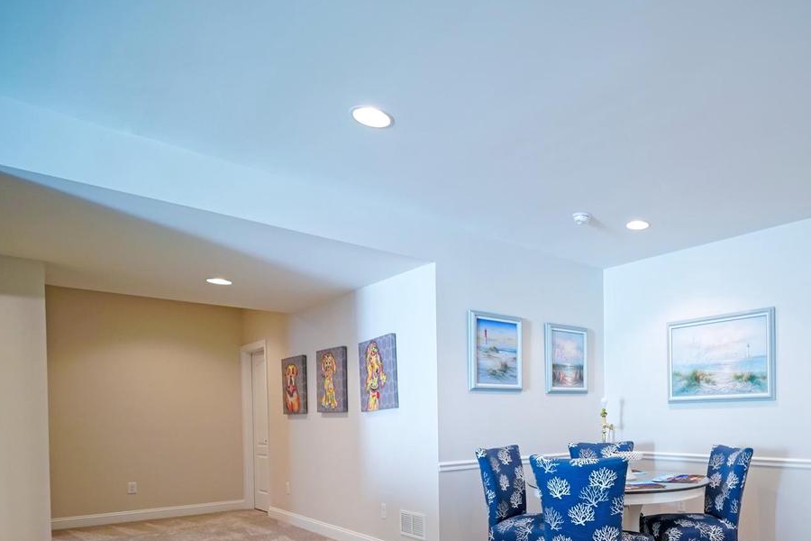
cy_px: 430
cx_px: 631
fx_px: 541
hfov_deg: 67.8
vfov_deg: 50.1
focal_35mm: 24
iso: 640
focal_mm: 10
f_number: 2.8
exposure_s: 1/30
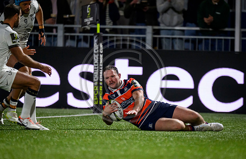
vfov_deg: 2.0
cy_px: 94
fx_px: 4579
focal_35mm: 676
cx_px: 145
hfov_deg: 3.1
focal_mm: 560
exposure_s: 1/640
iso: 4000
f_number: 4
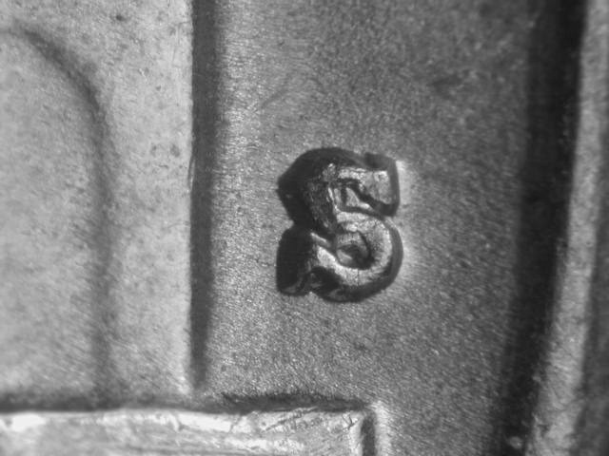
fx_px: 2709
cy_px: 228
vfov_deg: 9.6
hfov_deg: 12.8
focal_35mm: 154
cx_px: 304
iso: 100
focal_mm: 32
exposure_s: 1/5.8
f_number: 5.1
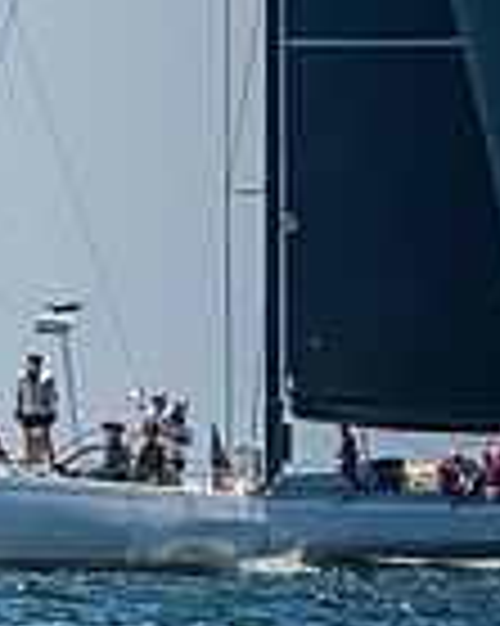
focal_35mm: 1447
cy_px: 120
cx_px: -843
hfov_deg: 1.1
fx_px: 26795
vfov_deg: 1.3
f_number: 8
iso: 500
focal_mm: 300
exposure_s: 1/2500
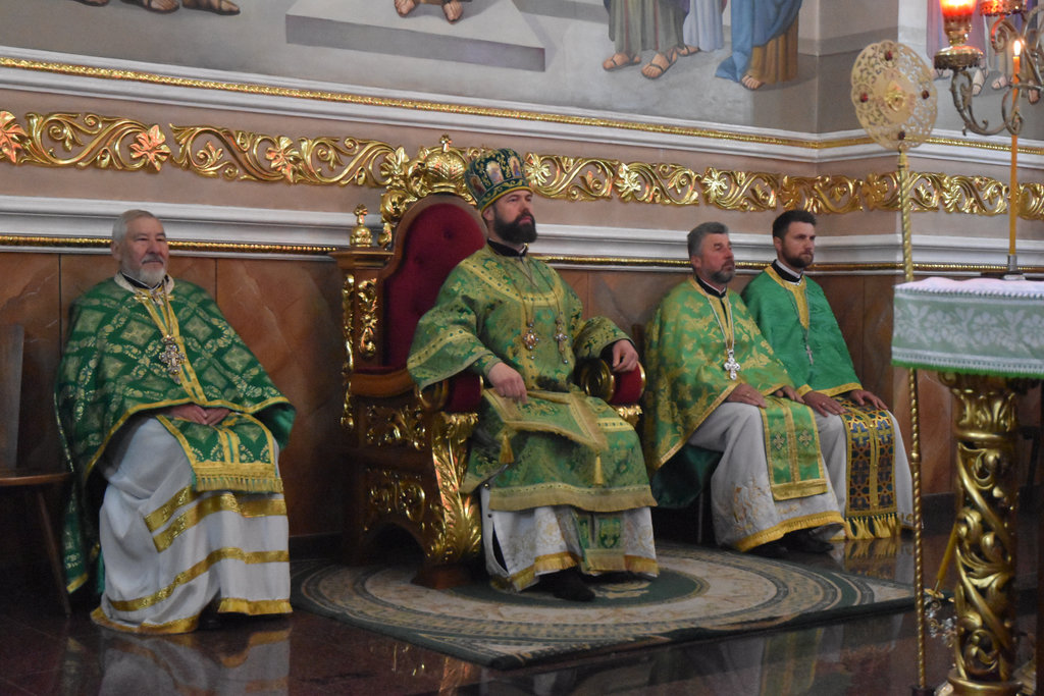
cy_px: 348
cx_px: 522
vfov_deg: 25.8
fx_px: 1523
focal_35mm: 52
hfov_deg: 37.8
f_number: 4.2
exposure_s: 1/125
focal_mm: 35
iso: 9000
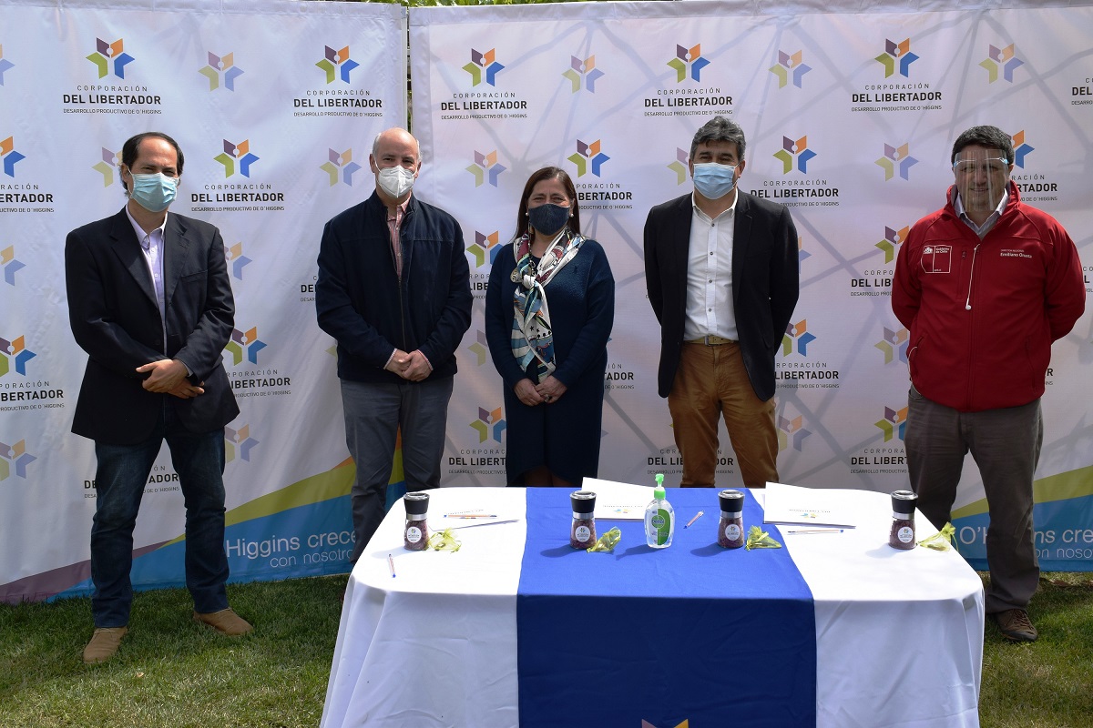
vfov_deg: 35.5
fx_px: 1138
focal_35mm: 38
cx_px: 546
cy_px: 364
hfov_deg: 51.3
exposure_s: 1/400
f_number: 10
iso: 200
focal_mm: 25
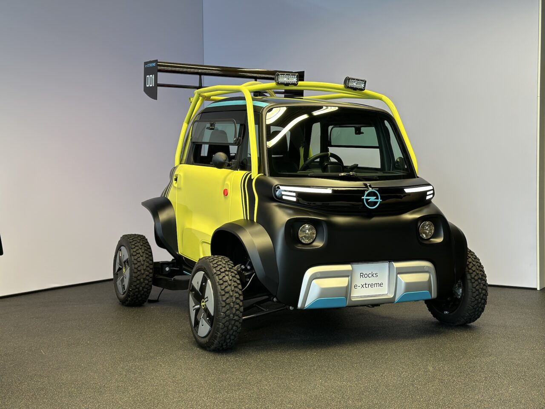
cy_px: 204
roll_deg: +0.3
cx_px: 272
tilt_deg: -2.4
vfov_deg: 30.3
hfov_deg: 39.7
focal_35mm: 48
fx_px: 756
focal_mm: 6.86
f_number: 1.78
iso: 80
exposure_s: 1/141
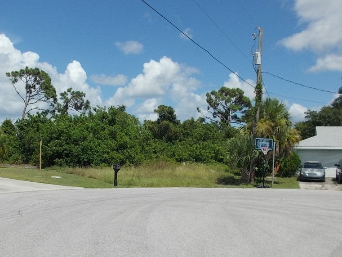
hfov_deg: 47.6
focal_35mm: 39
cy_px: 153
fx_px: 385
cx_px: 137
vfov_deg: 36.7
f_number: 3.3
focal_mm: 4.1
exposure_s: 1/1250
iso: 80
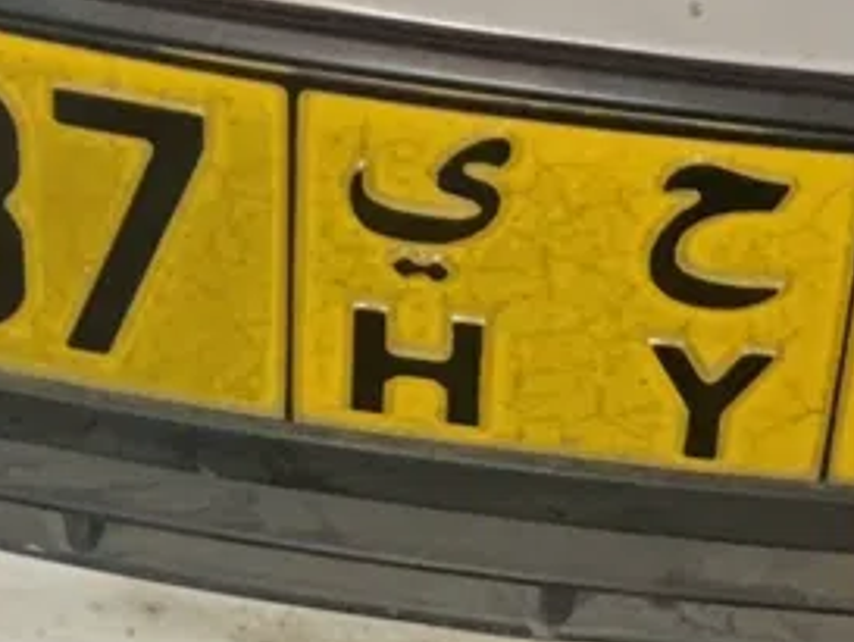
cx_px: 660
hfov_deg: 31.0
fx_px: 1506
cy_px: 388
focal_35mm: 61
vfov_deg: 24.0
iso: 250
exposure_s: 1/50
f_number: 1.8
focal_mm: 4.25
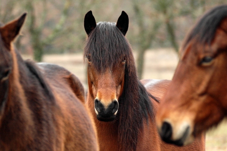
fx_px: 1844
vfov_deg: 4.7
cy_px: 76
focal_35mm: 292
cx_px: 114
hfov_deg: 7.0
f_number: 5
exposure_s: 1/320
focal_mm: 195
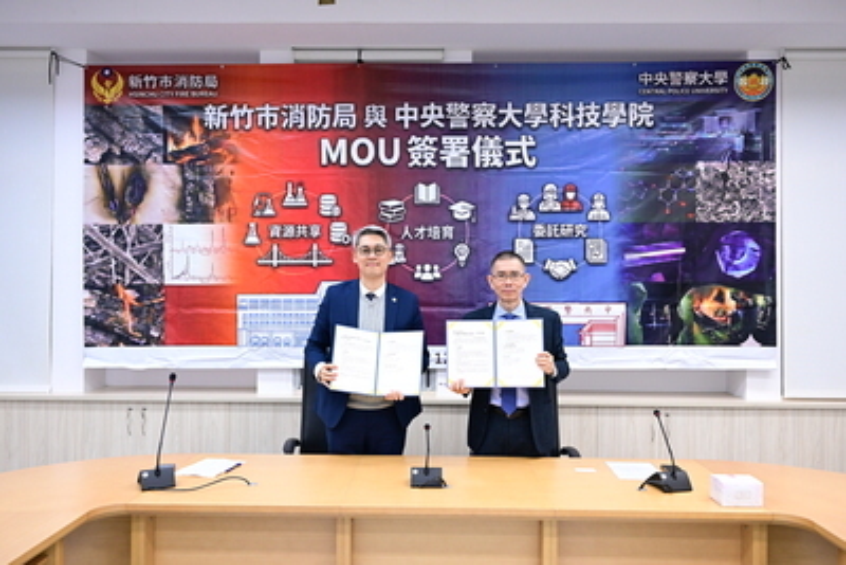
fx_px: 705
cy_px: 282
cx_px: 423
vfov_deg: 43.6
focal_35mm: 30
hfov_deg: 61.9
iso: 2500
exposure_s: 1/250
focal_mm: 30
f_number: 4
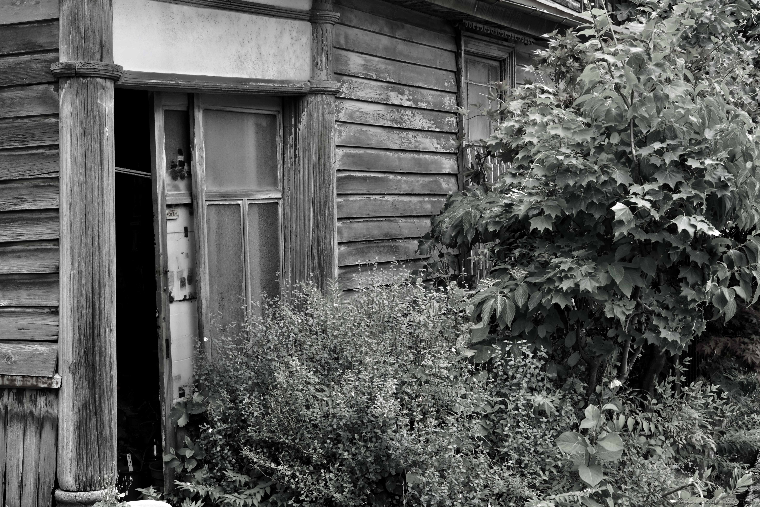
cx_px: 380
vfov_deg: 23.4
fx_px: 1224
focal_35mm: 58
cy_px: 254
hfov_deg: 34.5
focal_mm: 58
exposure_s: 1/60
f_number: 22
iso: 1600
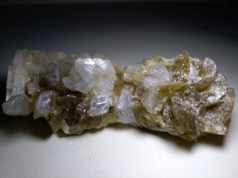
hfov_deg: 67.3
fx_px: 179
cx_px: 119
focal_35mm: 26
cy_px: 89
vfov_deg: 53.1
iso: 149
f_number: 2
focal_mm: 3.54
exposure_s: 1/50
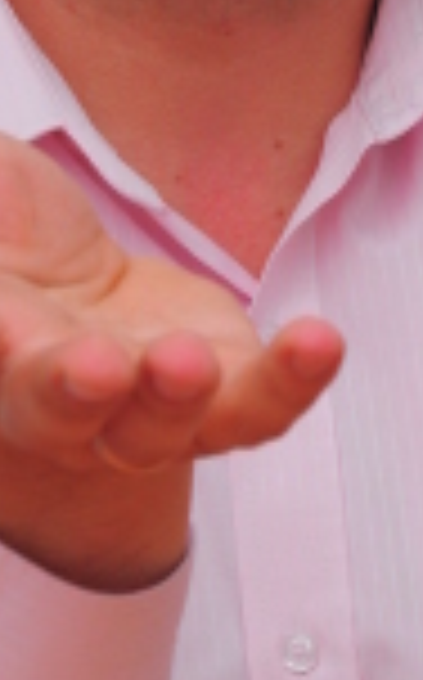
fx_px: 6770
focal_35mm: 366
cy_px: -77
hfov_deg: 3.6
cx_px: 248
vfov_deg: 5.7
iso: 400
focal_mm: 80
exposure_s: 1/200
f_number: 9
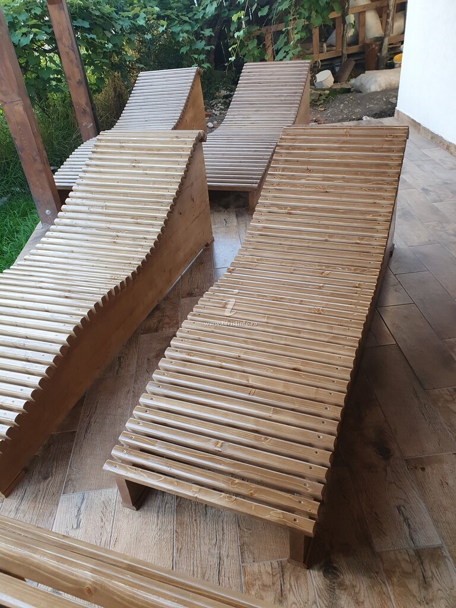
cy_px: 304
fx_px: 457
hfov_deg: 53.1
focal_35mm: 26
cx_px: 228
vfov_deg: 67.3
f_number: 2.4
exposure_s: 1/100
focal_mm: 4.32
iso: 100
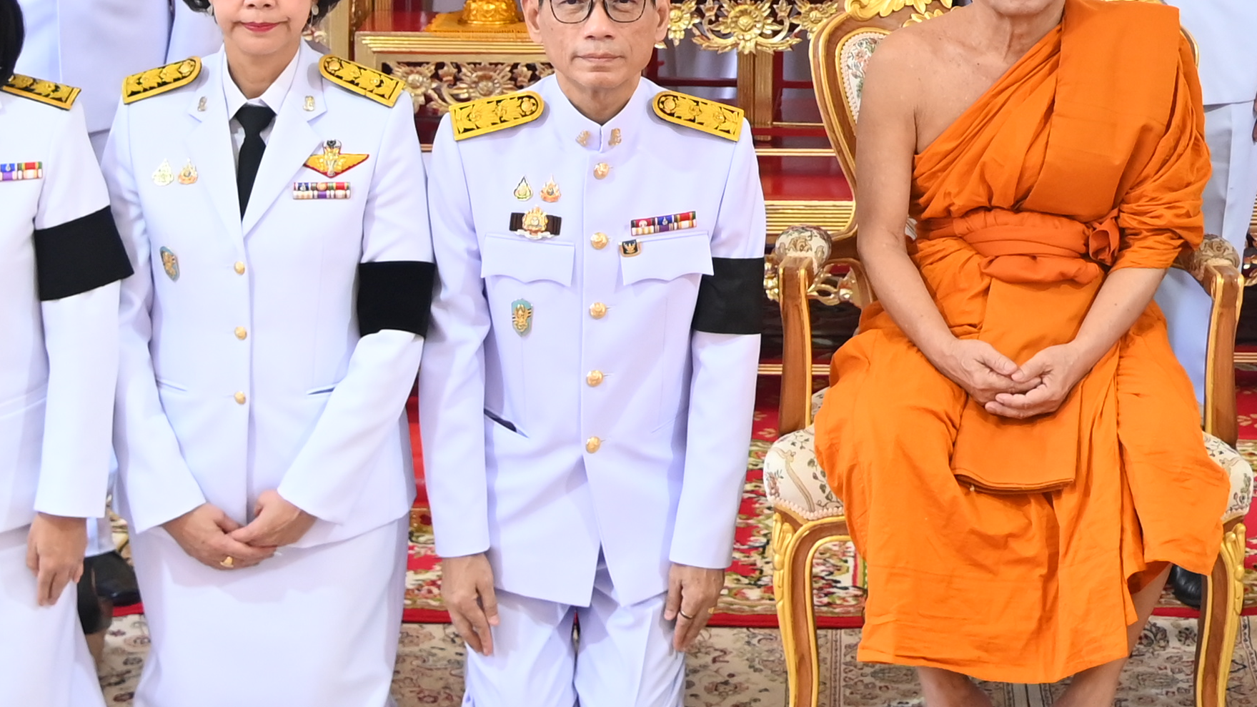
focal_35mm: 108
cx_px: 883
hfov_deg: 19.7
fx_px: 3599
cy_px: -413
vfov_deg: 10.7
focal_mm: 30
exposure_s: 1/125
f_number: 4
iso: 720
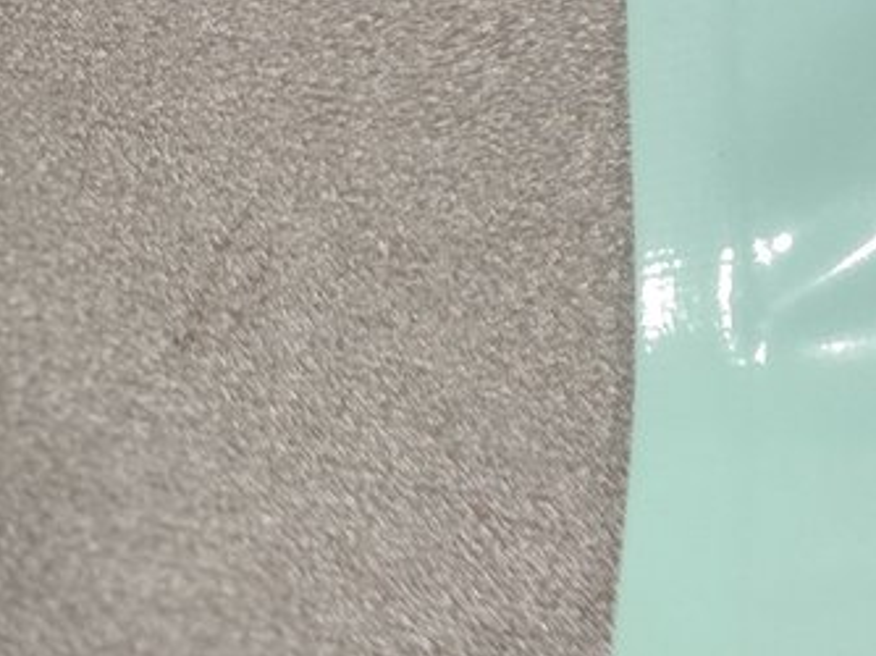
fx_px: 2630
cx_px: 1816
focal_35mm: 104
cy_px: -341
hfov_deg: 15.0
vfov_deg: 13.4
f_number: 1.79
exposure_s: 1/50
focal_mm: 4.71
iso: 320
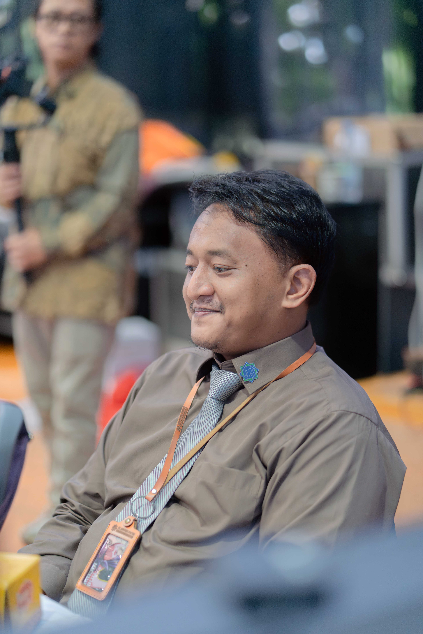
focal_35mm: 85
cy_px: 317
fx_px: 1497
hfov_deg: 16.1
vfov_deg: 23.9
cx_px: 212
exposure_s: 1/250
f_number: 1.8
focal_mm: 85
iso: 400
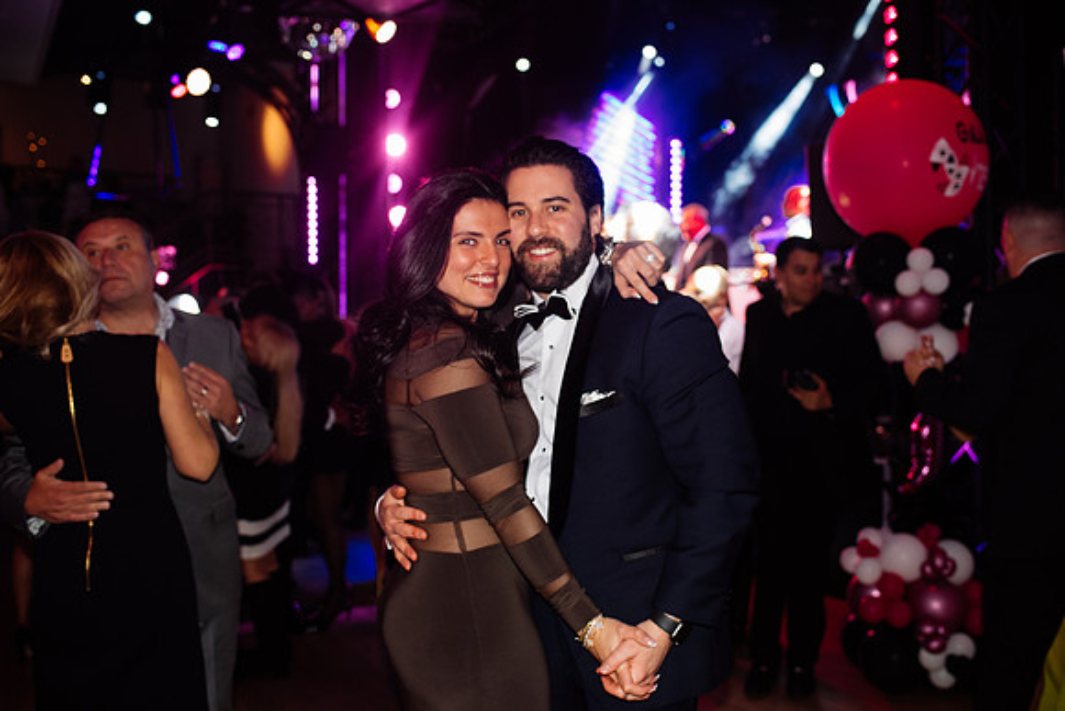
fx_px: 1036
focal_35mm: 35
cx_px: 532
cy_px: 356
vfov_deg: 37.9
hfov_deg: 54.4
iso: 1000
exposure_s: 1/200
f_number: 2.8
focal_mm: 35
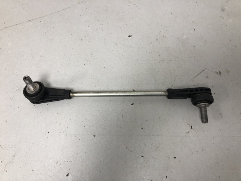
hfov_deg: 63.4
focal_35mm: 28
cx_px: 120
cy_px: 90
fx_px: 195
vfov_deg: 49.7
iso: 40
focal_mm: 4
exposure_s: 1/33
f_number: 1.8
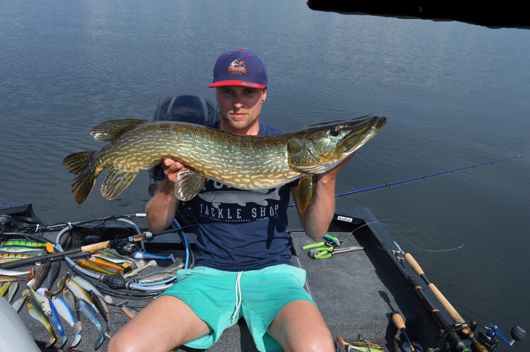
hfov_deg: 57.3
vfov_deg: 39.9
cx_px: 265
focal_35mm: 33
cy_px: 176
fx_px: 485
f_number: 8
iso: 100
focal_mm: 22
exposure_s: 1/250
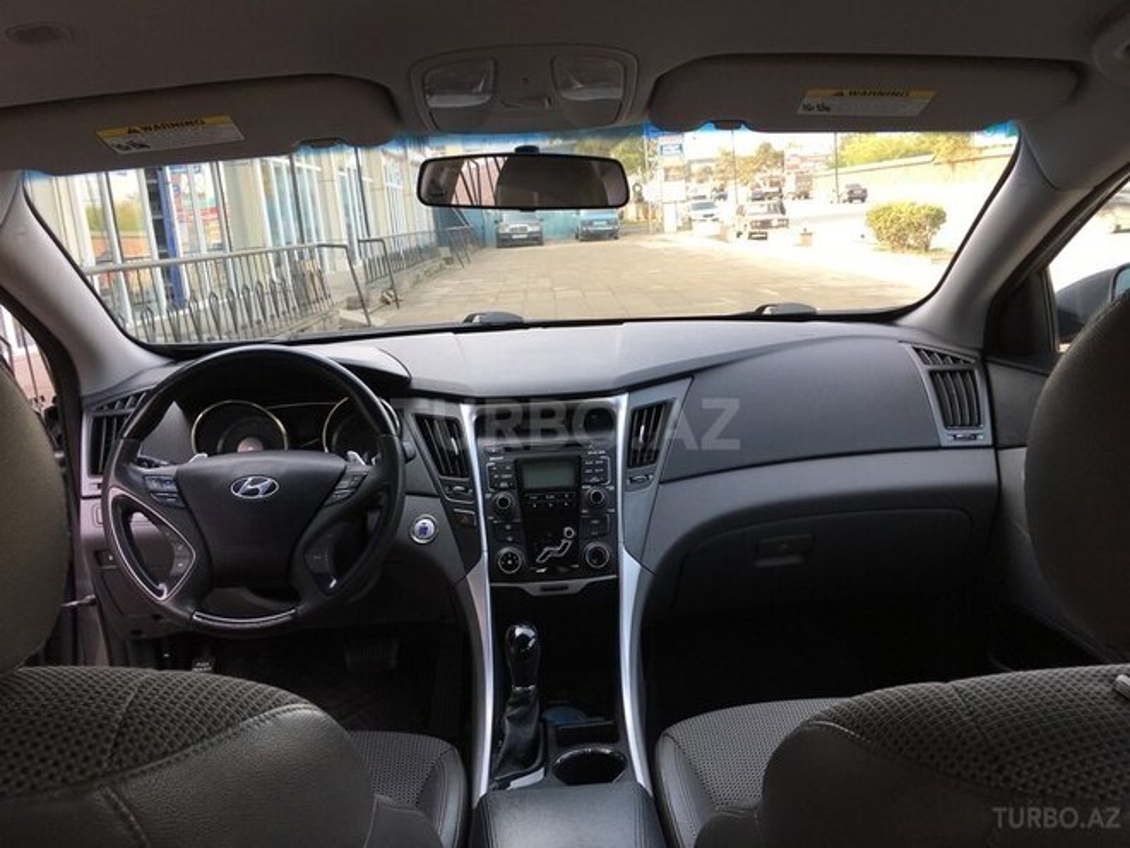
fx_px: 947
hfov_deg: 61.7
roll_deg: +5.4
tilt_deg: -11.8
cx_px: 565
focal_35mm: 29
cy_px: 424
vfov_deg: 48.2
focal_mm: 4.15
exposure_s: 1/107
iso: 25
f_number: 2.2
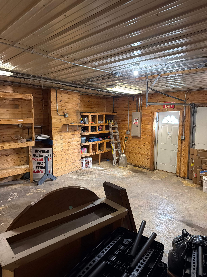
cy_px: 138
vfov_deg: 71.6
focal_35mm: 24
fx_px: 191
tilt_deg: -8.5
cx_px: 104
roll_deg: +0.2
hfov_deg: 56.8
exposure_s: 1/60
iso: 640
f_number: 1.78
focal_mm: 6.76
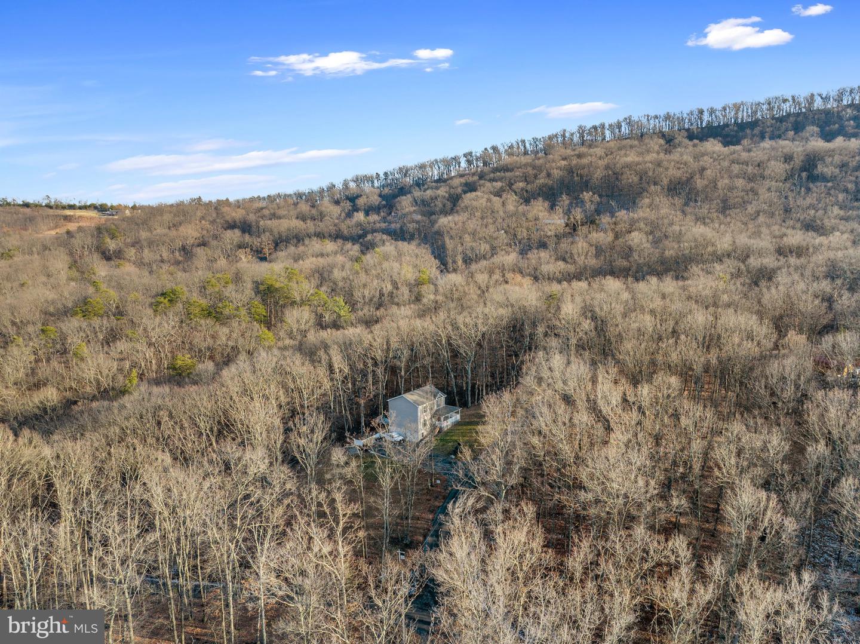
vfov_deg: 56.8
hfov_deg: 71.6
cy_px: 322
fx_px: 596
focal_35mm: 24
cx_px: 430
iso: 100
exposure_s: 1/240
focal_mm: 12.29
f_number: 4
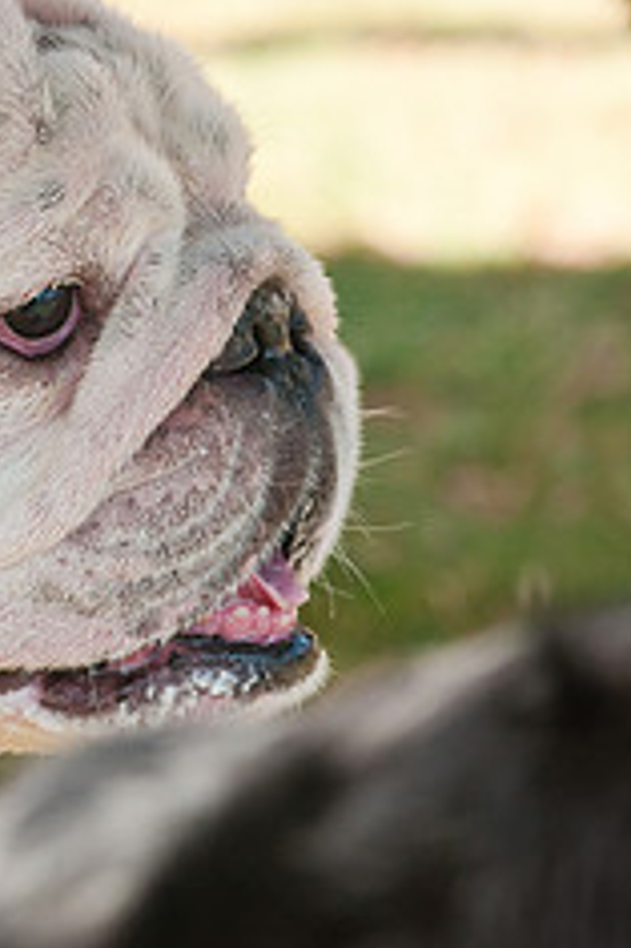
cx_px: 102
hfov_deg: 2.4
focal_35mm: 572
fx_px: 15060
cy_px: 313
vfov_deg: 3.6
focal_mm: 200
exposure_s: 1/250
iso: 200
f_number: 5.6
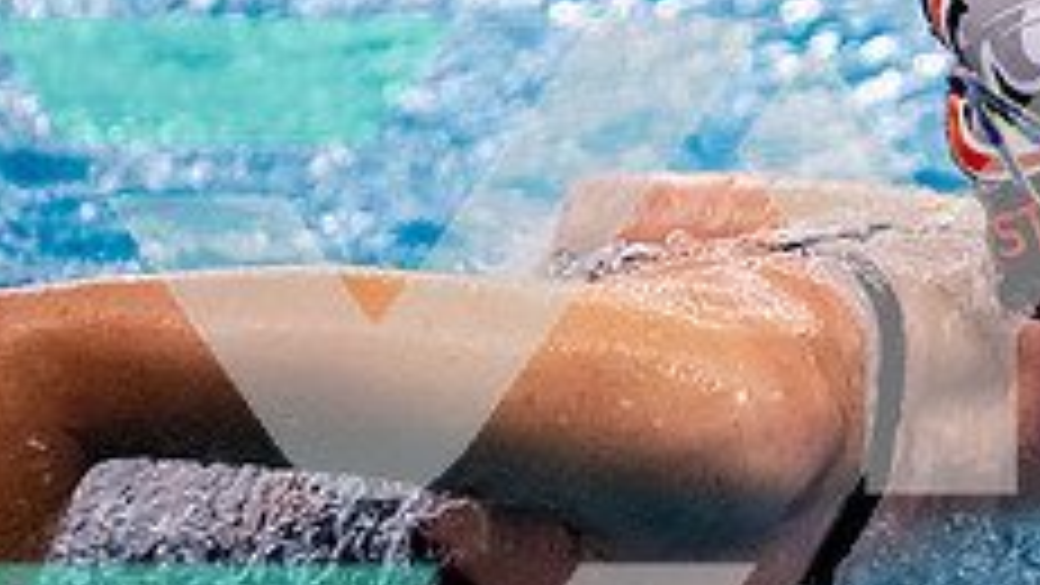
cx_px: 1130
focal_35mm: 526
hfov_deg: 4.1
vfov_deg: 2.3
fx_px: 14507
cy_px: 259
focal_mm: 200
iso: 6400
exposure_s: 1/1250
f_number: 2.8
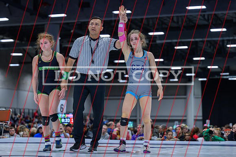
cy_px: 74
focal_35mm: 88
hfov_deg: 23.2
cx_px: 110
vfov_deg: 15.6
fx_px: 575
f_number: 2.8
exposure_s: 1/500
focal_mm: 81
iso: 4500
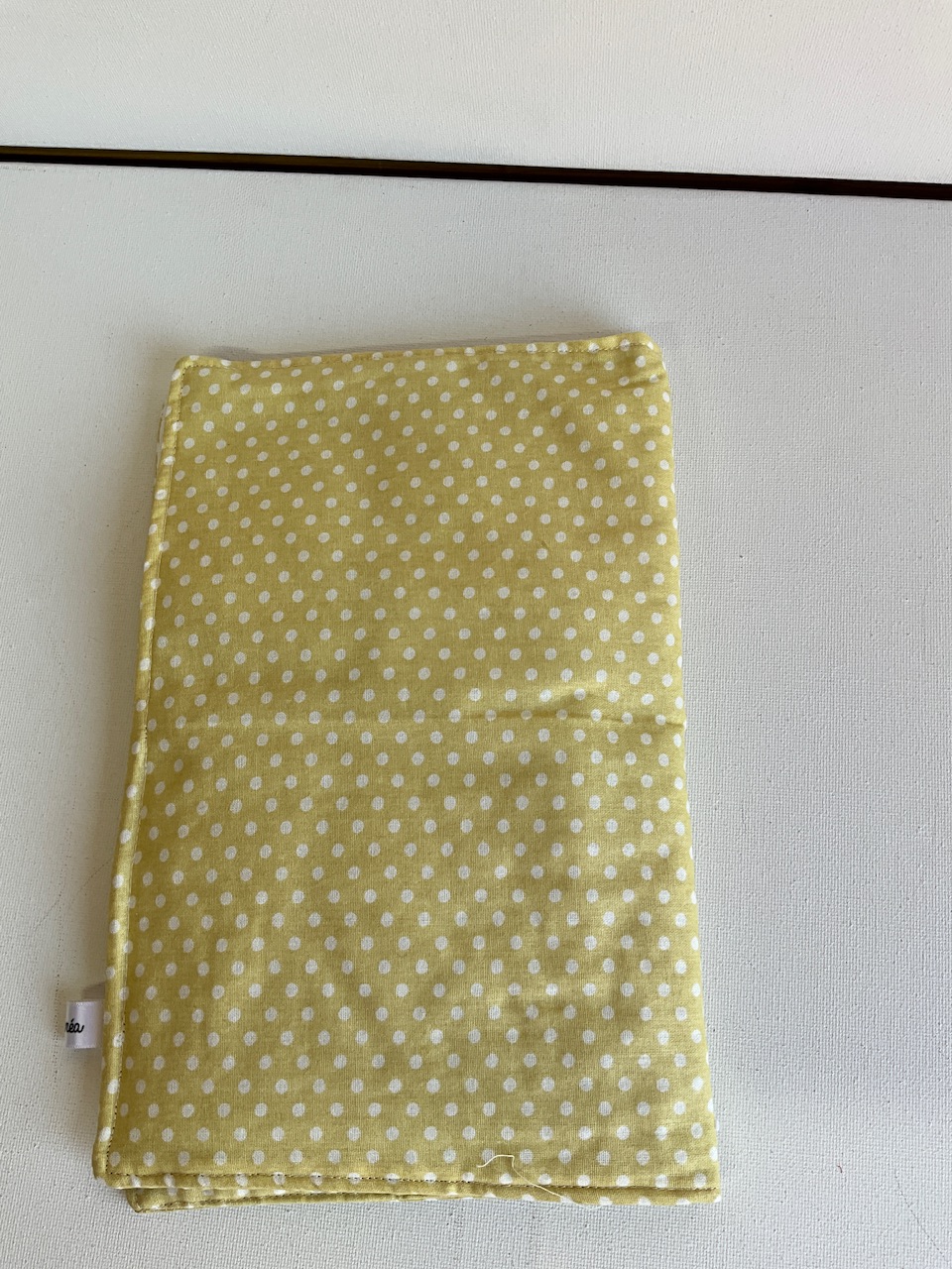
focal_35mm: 29
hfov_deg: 48.2
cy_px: 634
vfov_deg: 61.7
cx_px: 476
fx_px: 1063
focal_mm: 3
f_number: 1.8
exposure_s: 1/100
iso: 20
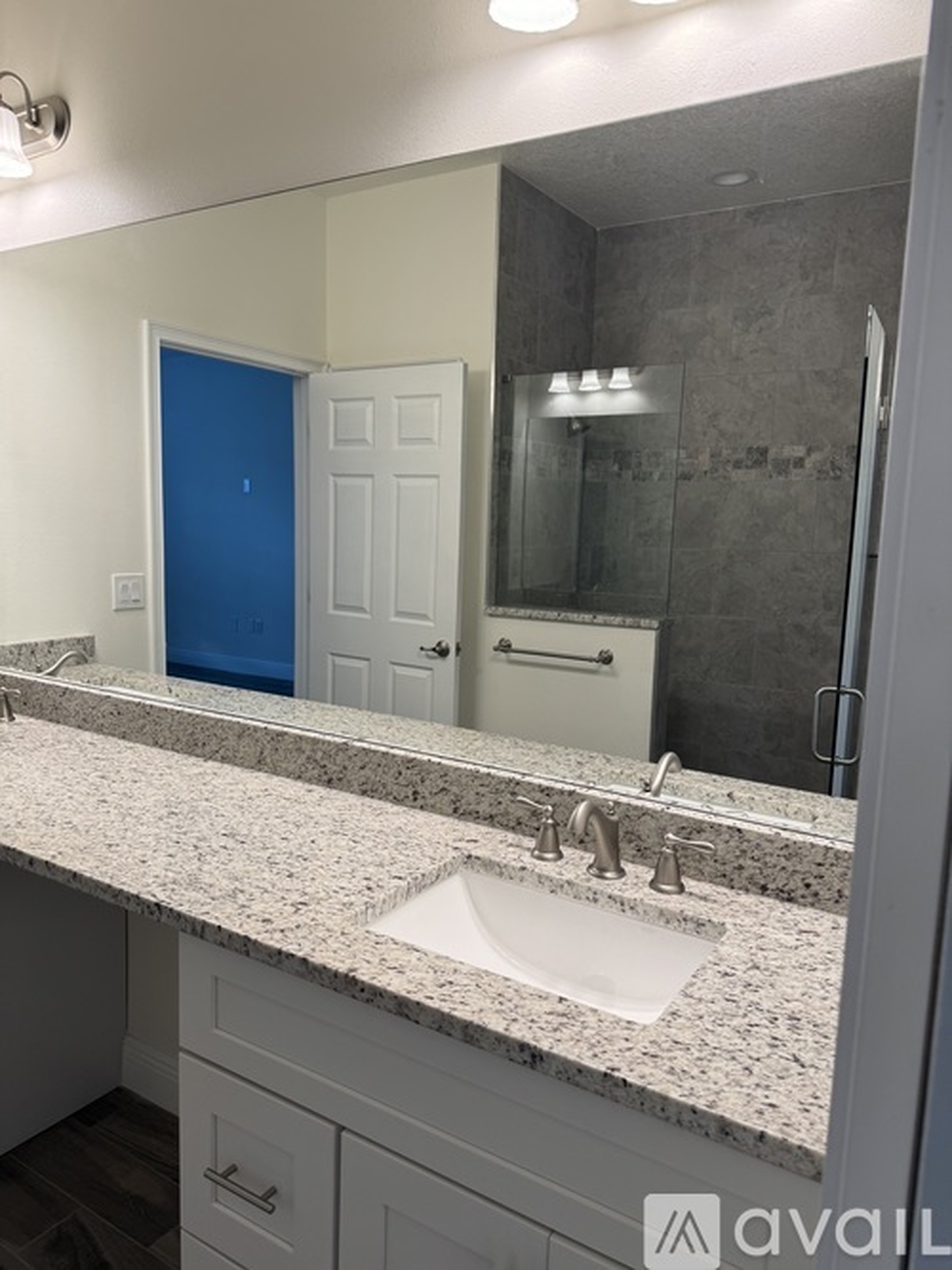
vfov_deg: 71.6
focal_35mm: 24
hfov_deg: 56.8
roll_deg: -1.3
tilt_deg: -7.9
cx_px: 476
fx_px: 880
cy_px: 635
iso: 100
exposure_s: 1/120
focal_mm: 6.86
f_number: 1.78
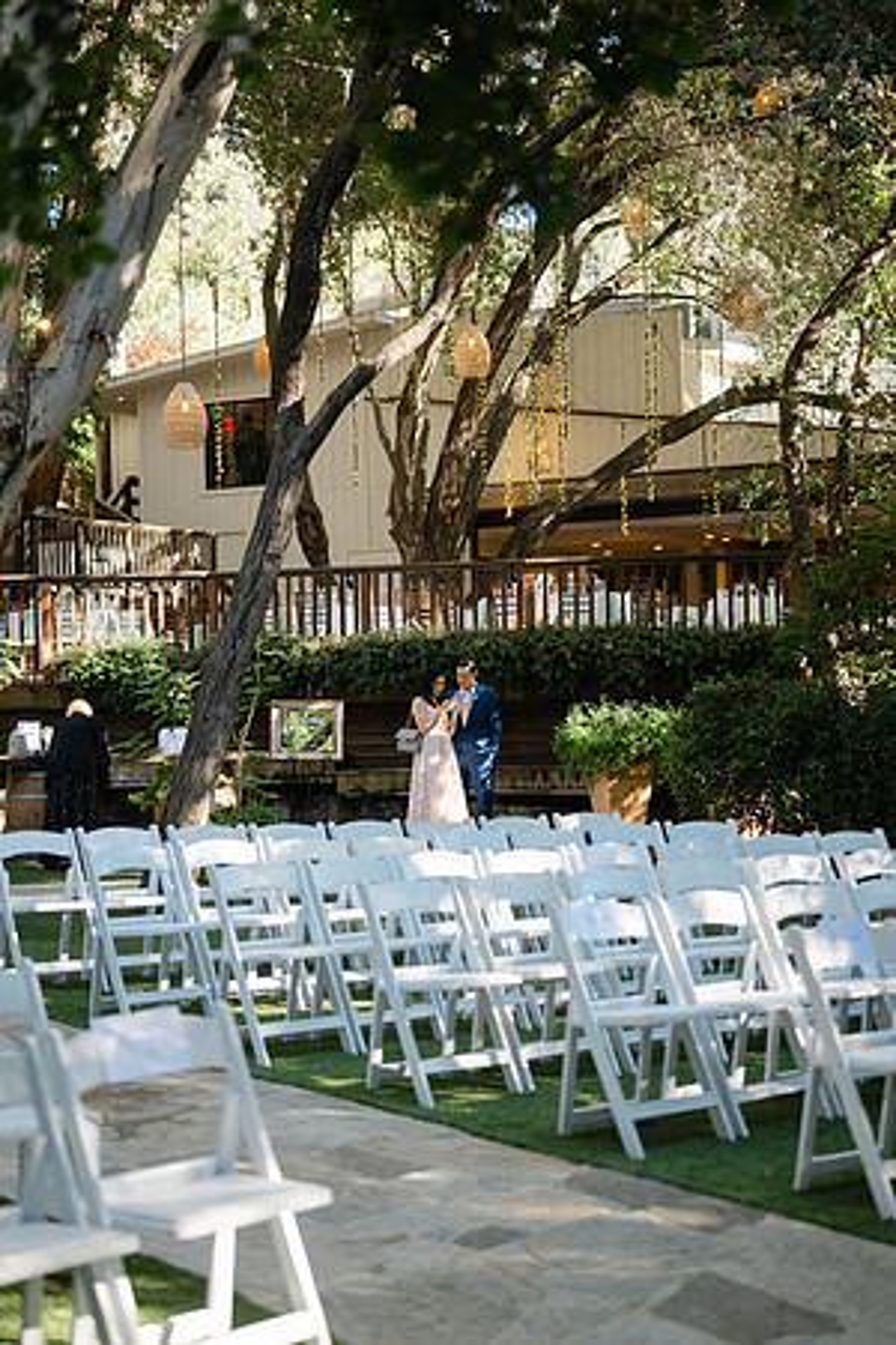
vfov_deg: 39.6
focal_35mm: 50
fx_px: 1867
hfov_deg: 27.0
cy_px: 672
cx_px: 448
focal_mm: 50
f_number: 1.8
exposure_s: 1/320
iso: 64
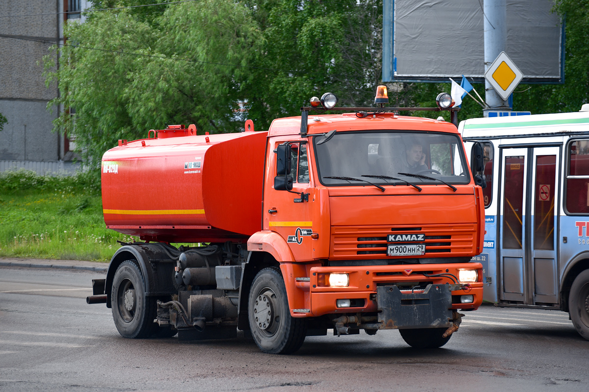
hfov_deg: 14.7
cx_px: 294
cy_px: 196
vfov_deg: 9.8
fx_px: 2290
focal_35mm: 140
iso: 640
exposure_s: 1/250
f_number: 4.8
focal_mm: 140
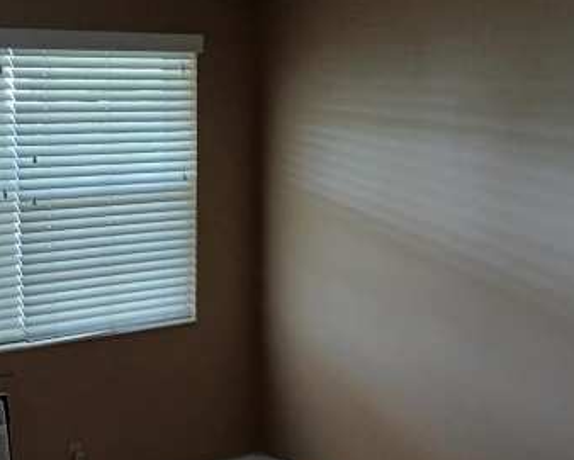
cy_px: 309
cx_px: 51
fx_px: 1020
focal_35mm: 60
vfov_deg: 25.3
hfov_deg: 30.0
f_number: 1.8
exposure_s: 1/60
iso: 125
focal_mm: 3.98
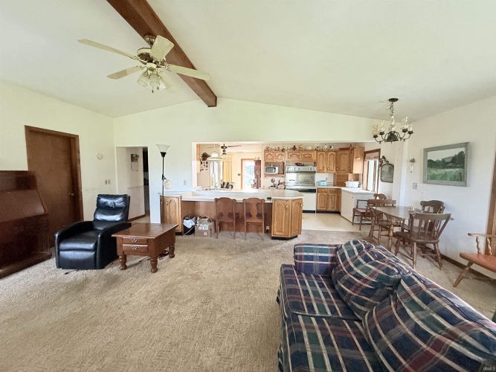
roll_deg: +0.1
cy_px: 186
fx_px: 201
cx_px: 248
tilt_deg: -4.7
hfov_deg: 102.1
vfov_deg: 85.7
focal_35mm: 14
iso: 500
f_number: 2.2
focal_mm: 2.22
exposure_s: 1/60
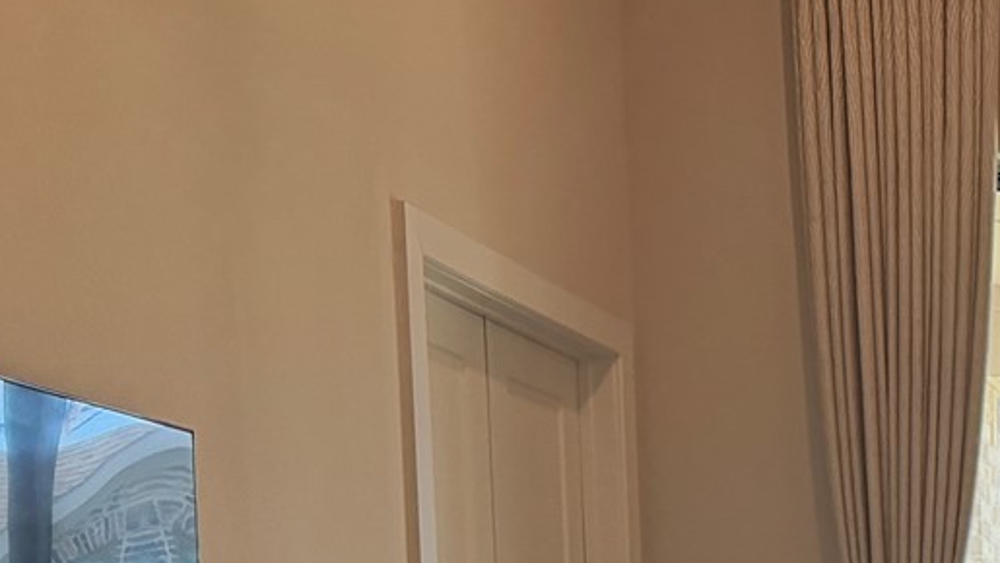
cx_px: 1868
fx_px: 2758
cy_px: 1159
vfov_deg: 10.6
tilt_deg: -7.0
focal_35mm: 104
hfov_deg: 16.6
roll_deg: -0.7
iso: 200
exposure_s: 1/217
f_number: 1.78
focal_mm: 6.76
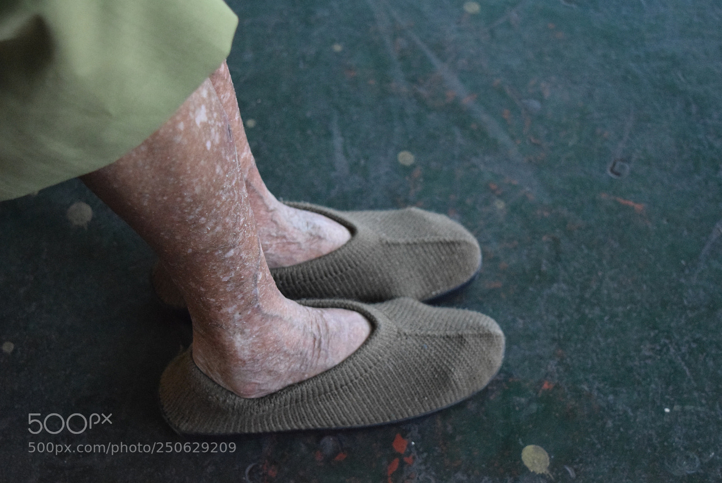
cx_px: 361
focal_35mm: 68
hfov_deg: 29.8
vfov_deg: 20.2
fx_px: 1355
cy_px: 242
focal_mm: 45
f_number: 5
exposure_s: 1/1250
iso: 6400
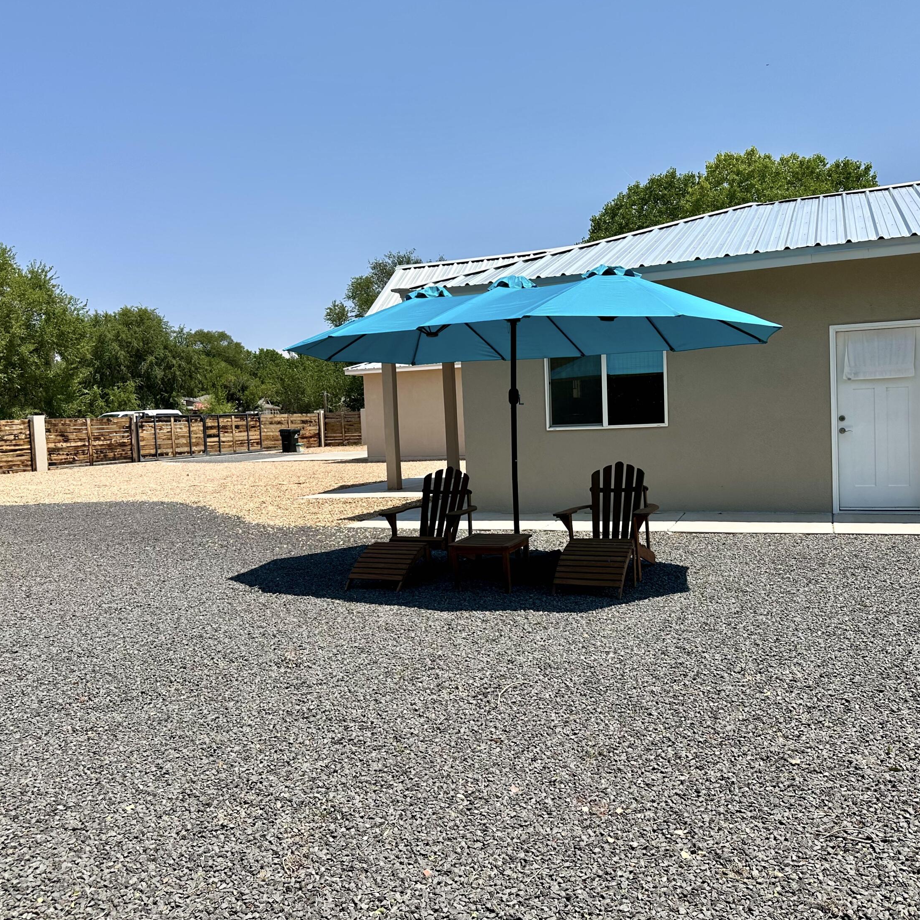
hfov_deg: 55.6
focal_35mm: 29
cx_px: 467
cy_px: 464
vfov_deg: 55.6
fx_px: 872
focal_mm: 6.86
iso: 80
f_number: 1.78
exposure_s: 1/5263
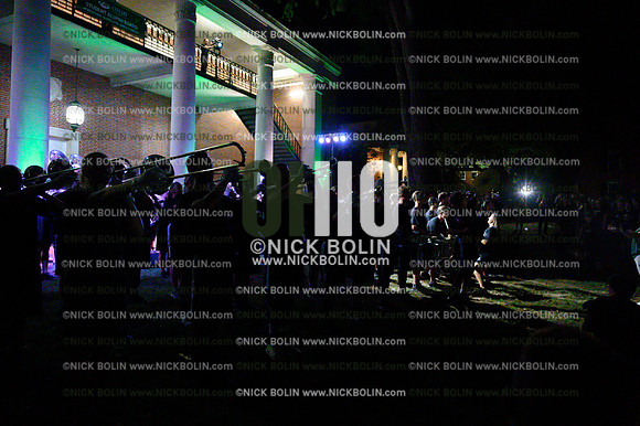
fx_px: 426
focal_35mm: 24
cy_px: 213
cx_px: 320
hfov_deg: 73.8
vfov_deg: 53.1
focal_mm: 24
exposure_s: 1/500
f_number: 4
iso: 51200
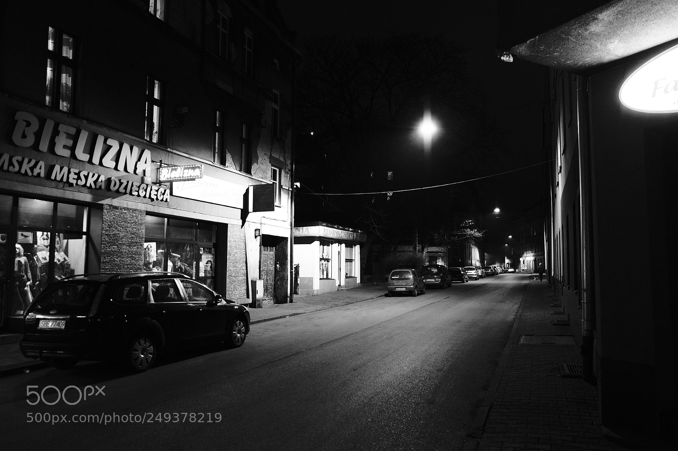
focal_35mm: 27
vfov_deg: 47.9
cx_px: 339
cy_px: 226
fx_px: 508
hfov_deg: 67.4
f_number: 2.8
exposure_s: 1/15
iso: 2000
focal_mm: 18
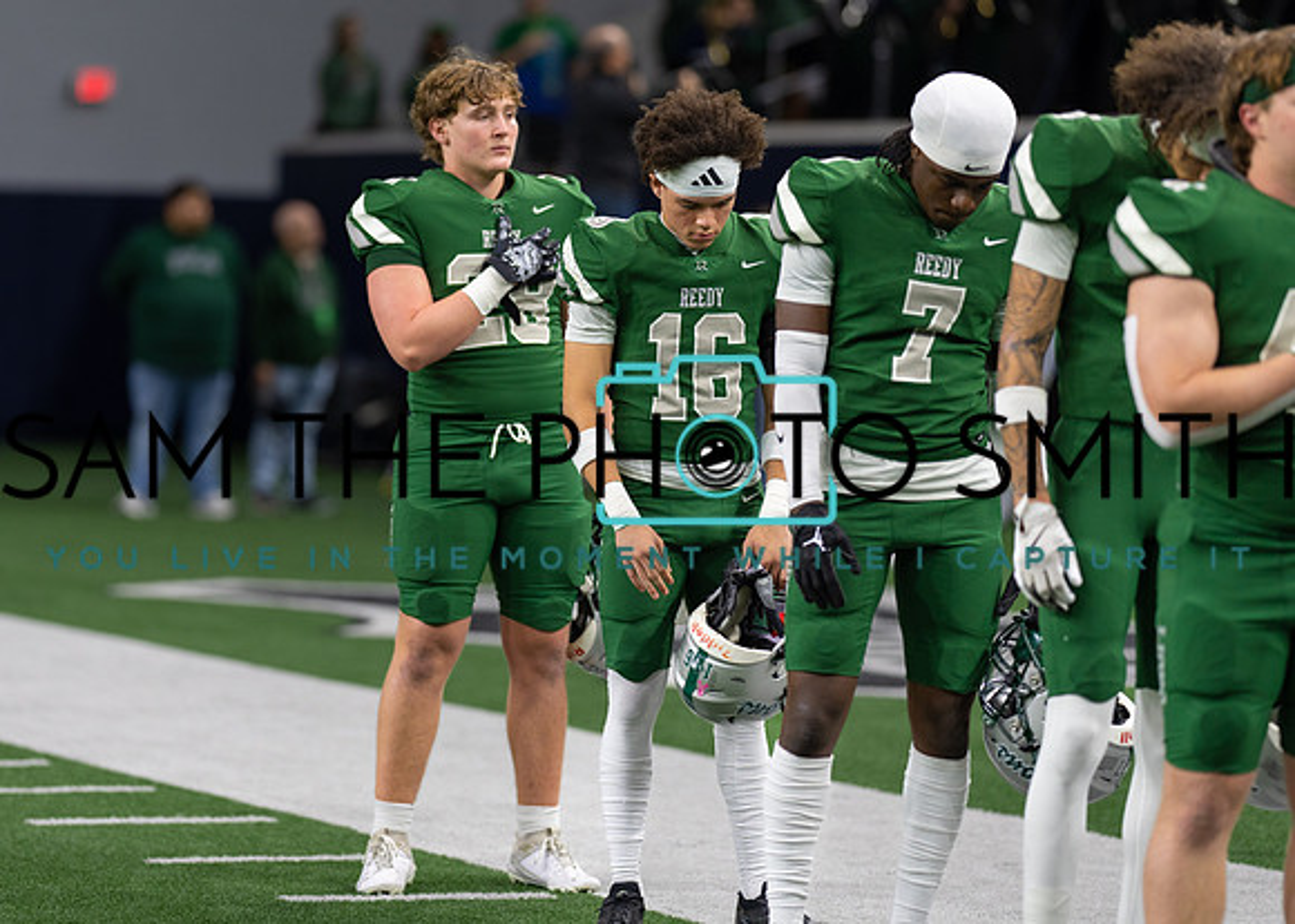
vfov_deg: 8.1
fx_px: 6523
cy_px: 345
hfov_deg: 11.3
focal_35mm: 177
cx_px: 483
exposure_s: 1/400
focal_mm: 135
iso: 500
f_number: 1.8
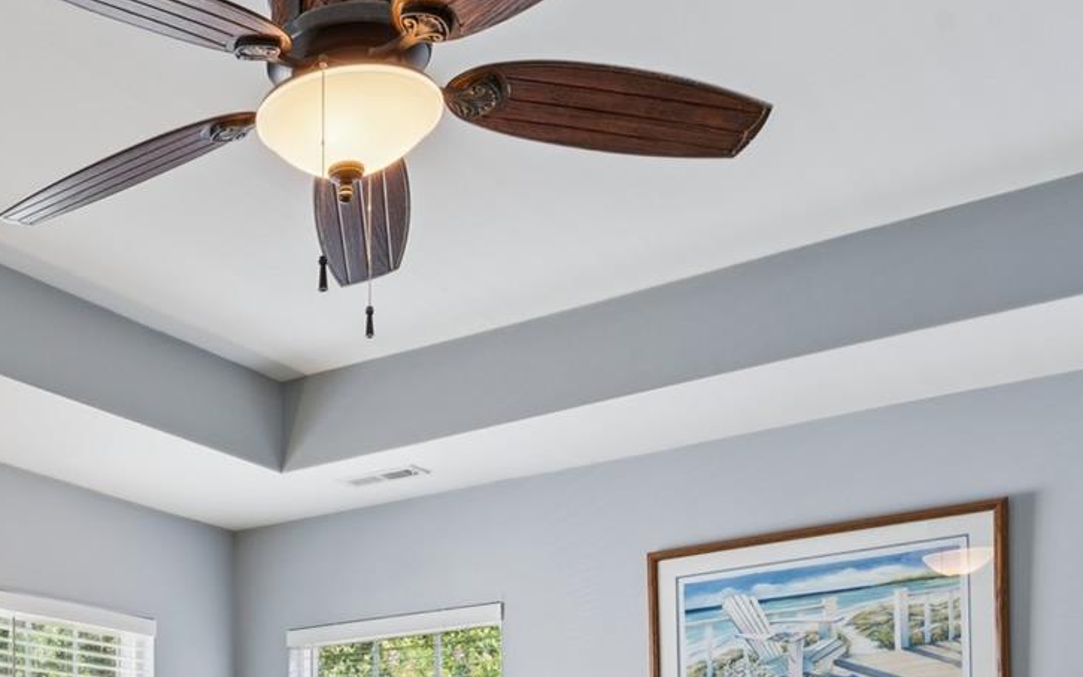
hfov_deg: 37.5
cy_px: 852
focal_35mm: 48
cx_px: -6
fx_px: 1409
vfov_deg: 24.1
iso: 100
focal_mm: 16.6
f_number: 13
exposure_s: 1/3.33
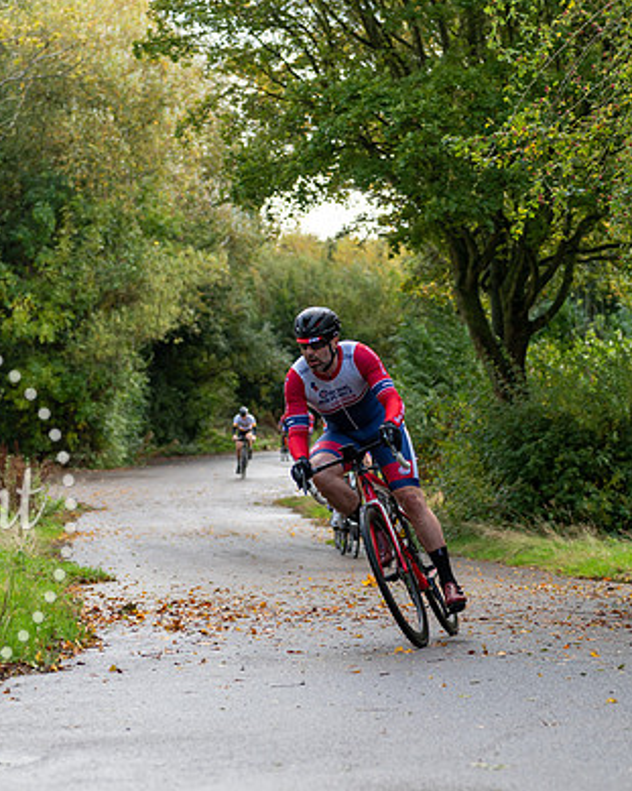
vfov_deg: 17.0
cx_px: 302
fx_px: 2643
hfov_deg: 13.6
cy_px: 435
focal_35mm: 113
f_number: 3.2
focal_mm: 62
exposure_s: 1/500
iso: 200
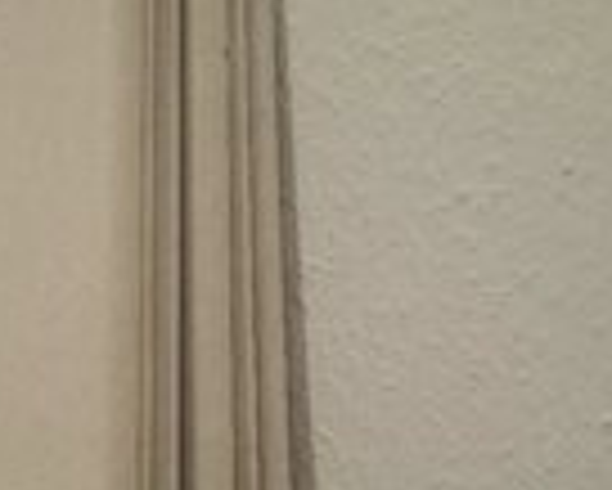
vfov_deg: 22.9
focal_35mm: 66
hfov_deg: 27.7
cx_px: 72
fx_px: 1196
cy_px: 391
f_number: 1.8
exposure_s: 1/33
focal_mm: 5.54
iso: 250
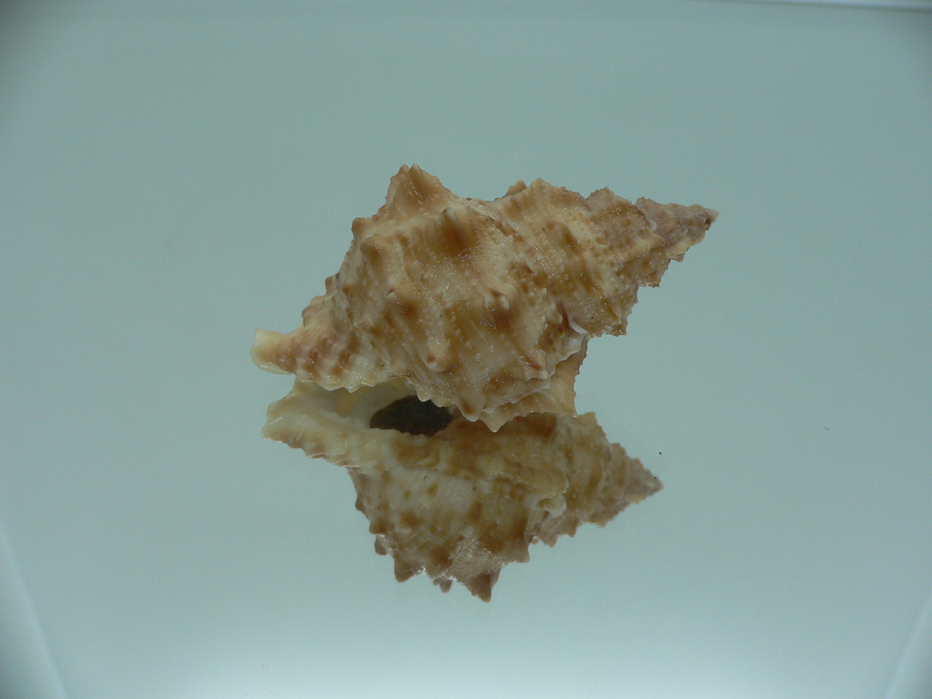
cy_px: 350
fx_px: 942
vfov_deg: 40.7
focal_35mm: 35
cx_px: 466
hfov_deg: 52.6
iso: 80
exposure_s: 1/60
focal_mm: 4.6
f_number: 2.8
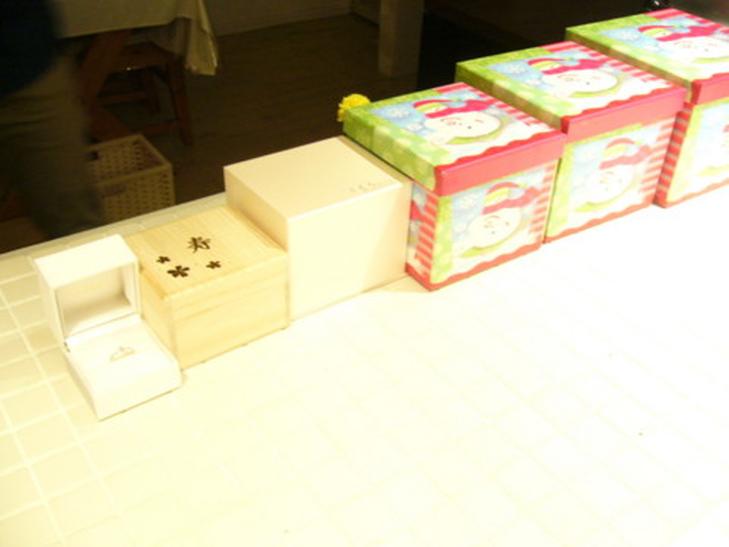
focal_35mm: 35
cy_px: 274
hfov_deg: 52.6
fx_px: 737
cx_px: 364
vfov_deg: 40.7
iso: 200
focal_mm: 5.8
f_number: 2.8
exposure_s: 1/8
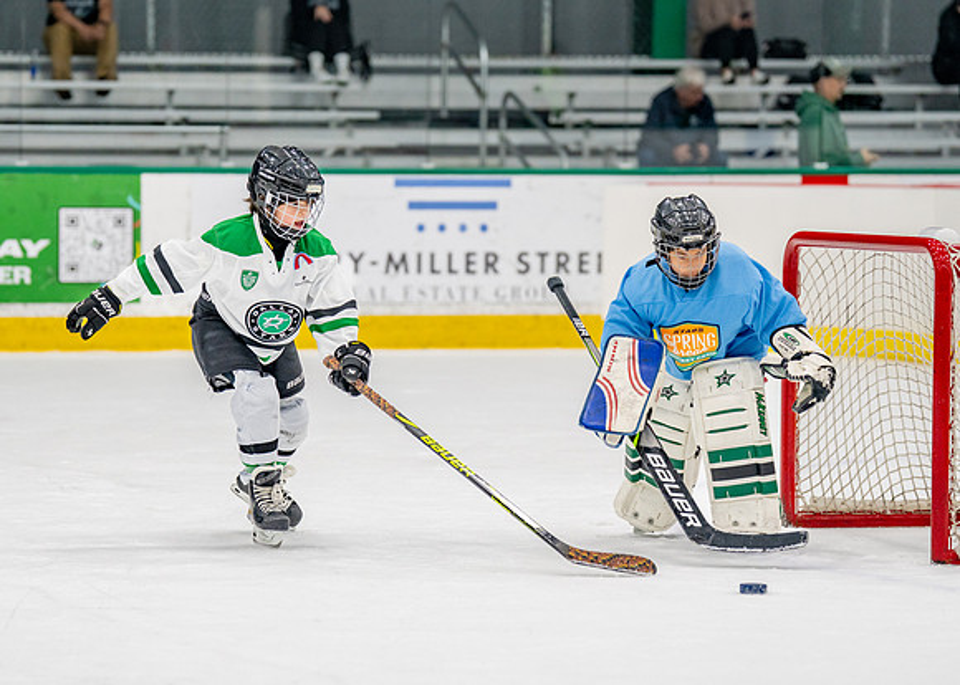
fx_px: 4555
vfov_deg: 8.6
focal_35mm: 167
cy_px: 328
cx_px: 387
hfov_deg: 12.0
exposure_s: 1/1250
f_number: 2.8
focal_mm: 124
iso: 800
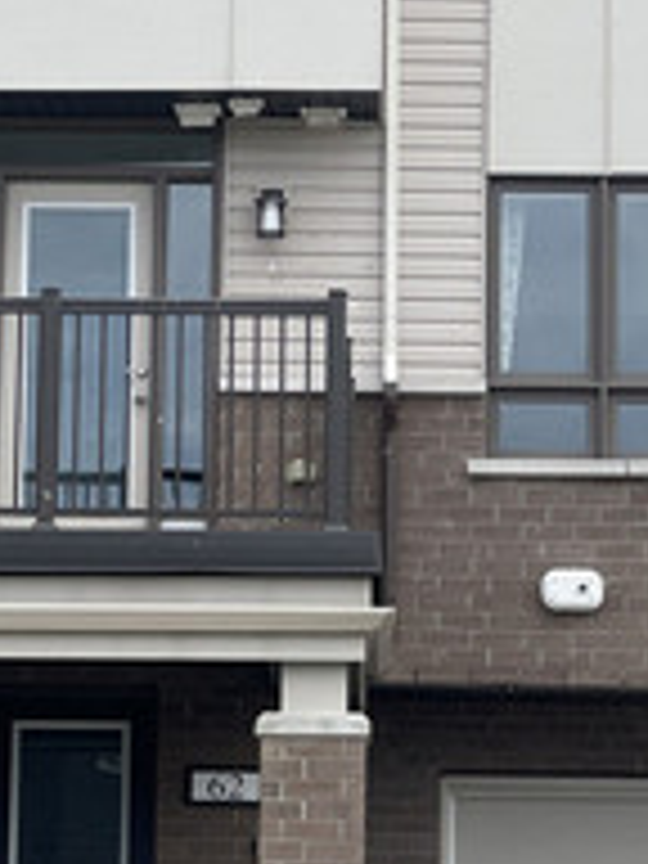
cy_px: 459
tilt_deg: +9.4
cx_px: 338
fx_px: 3469
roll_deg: +0.1
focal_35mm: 139
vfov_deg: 14.2
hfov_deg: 10.7
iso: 32
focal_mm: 6
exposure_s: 1/1199
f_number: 2
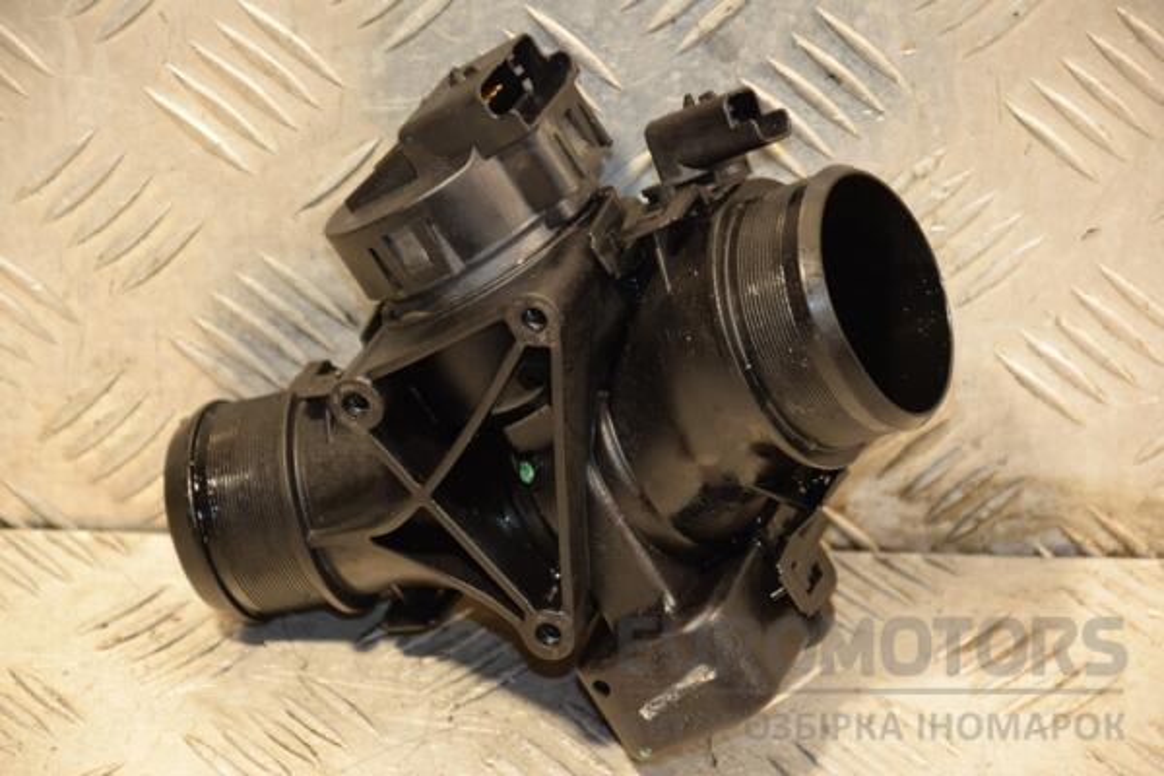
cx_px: 582
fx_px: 5092
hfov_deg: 13.0
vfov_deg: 8.7
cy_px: 388
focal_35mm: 158
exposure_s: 1/80
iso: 800
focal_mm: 105
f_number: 5.6
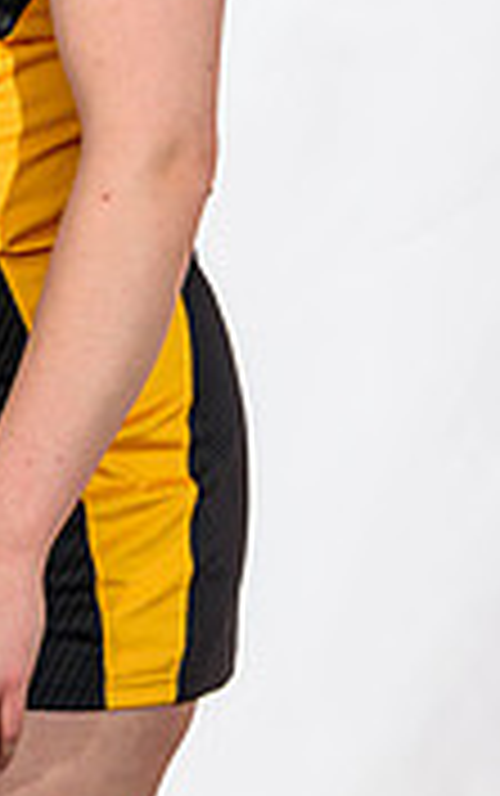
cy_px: 14
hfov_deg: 3.1
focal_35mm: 419
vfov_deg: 5.0
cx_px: -596
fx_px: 9113
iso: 320
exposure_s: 1/160
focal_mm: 105
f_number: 5
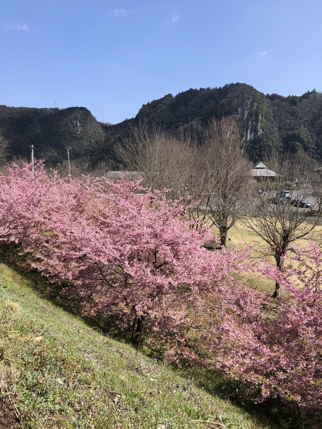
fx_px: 347
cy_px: 214
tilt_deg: -5.6
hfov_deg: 49.7
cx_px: 161
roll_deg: +0.6
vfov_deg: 63.4
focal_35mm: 28
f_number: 1.8
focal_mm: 3.99
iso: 20
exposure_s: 1/1389
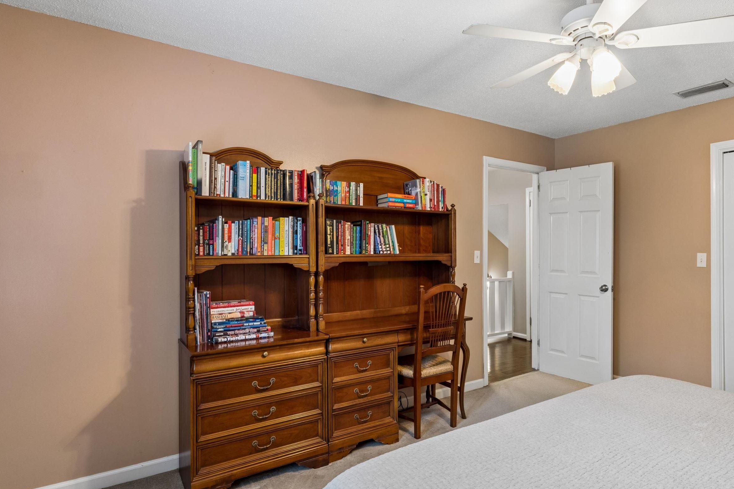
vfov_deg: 59.5
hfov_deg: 80.4
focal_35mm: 21
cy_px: 250
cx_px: 434
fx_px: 428
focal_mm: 16
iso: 400
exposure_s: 1.3
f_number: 13
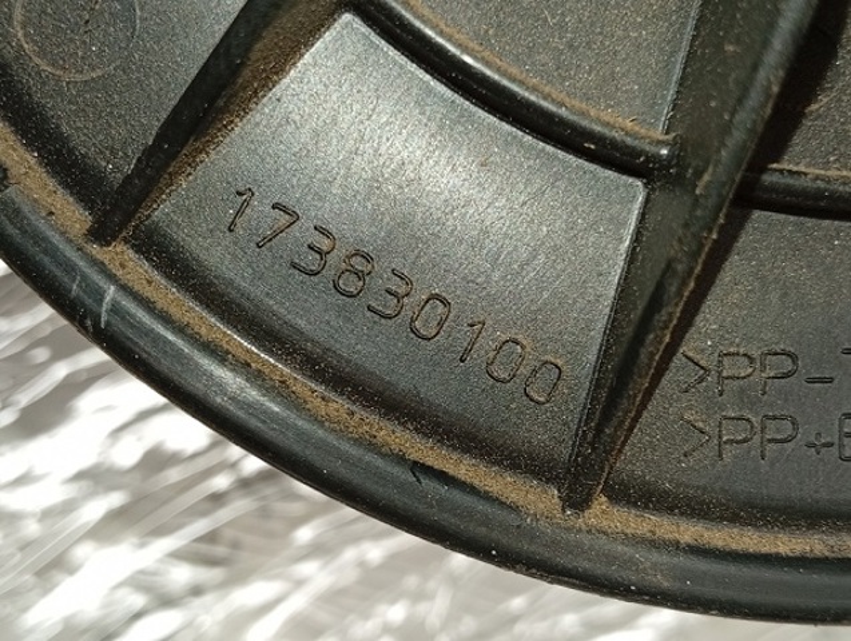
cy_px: 320
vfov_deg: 35.2
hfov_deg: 45.7
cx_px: 426
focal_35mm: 41
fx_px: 1010
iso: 133
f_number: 1.8
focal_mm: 3.96
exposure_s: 1/50
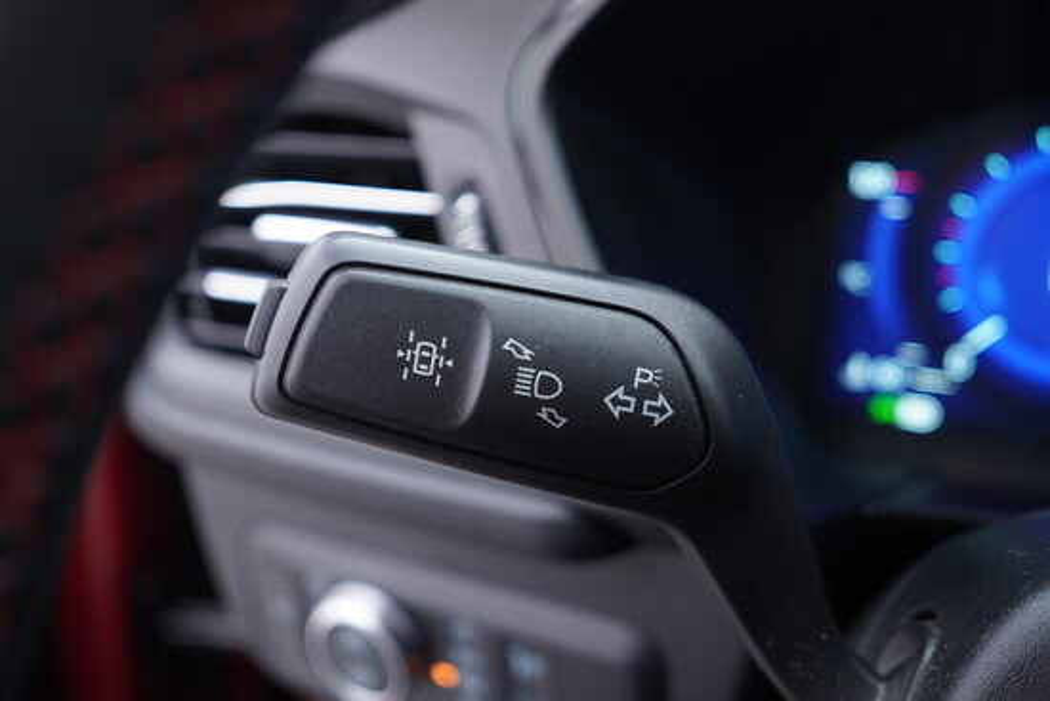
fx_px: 1050
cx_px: 525
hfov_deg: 53.1
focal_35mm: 36
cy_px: 350
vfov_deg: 36.9
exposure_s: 1/40
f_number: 2.8
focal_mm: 24
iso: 250
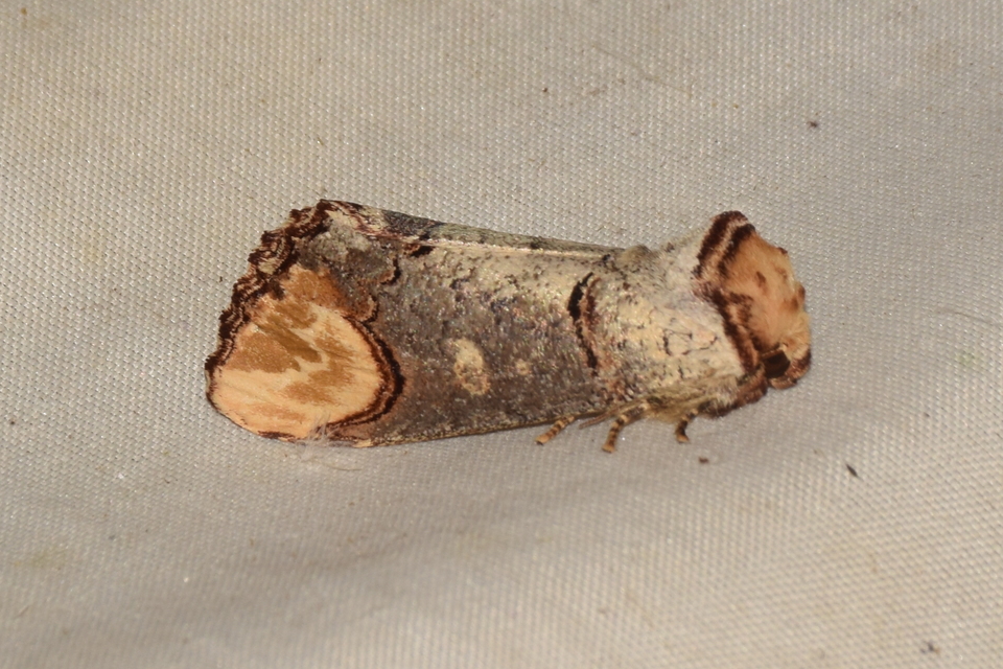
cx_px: 502
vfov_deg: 6.5
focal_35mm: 210
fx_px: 5850
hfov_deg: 9.8
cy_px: 334
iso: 100
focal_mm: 140
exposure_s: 1/60
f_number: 13
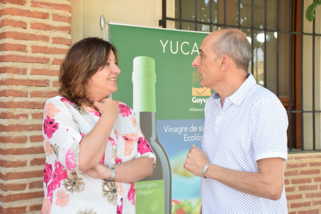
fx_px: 535
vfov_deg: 22.6
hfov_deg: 33.4
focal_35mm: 60
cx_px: 160
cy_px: 107
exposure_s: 1/640
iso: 1000
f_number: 4.5
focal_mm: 40
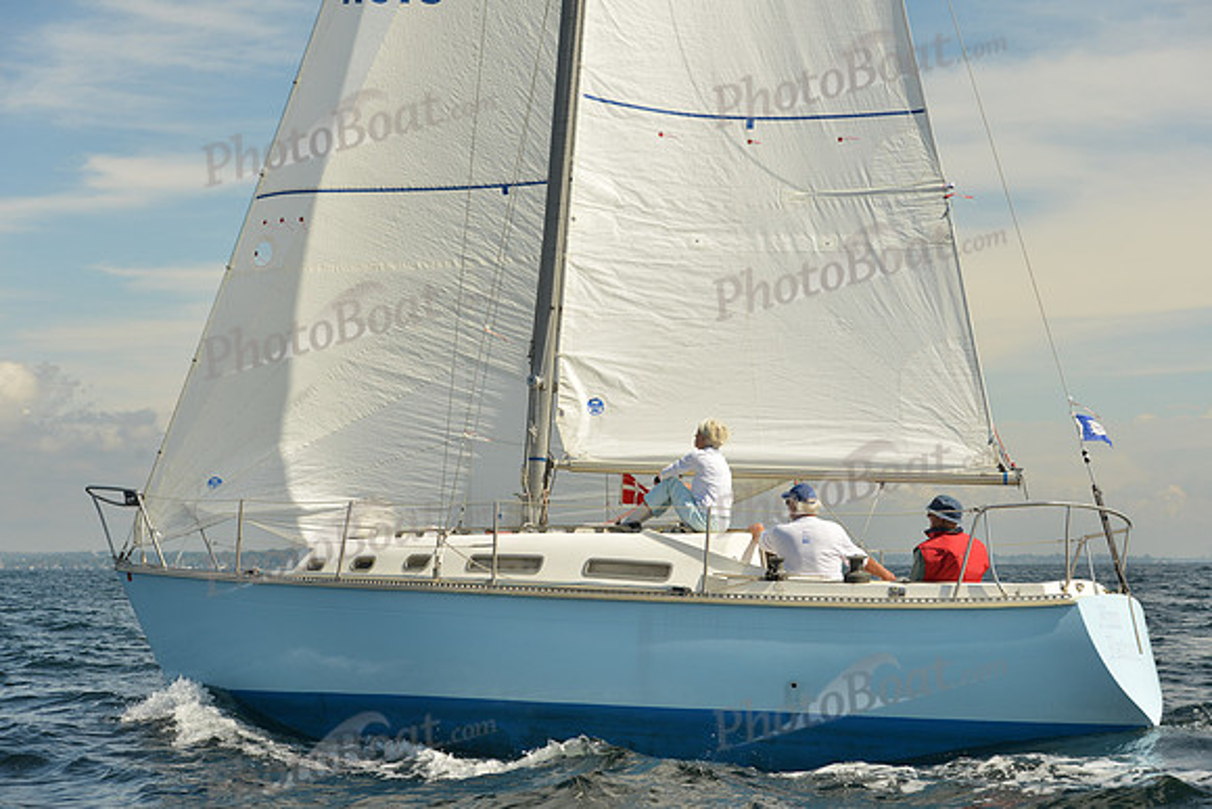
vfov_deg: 19.5
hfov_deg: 28.8
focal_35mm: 70
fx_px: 2357
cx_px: 606
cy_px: 404
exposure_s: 1/1600
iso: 320
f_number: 8
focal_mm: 70
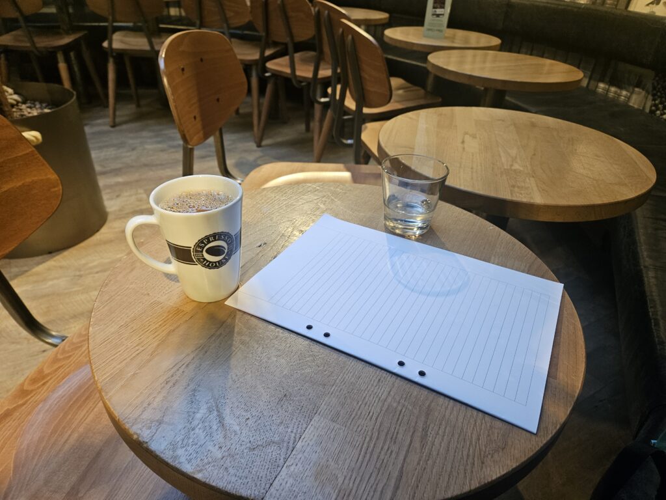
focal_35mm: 23
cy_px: 250
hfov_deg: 73.9
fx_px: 443
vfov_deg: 58.9
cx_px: 333
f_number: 1.8
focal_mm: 5.4
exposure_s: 1/100
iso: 320
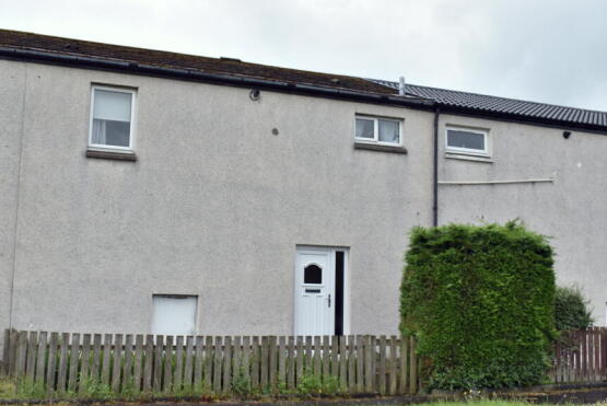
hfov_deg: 42.6
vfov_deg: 29.3
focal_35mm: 46
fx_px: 776
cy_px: 194
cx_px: 253
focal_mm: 26
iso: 180
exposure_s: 1/250
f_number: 8
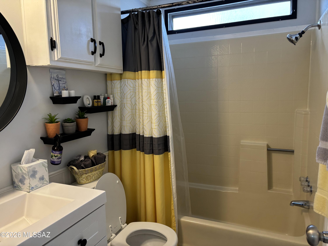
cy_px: 123
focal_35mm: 26
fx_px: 246
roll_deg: +2.2
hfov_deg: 67.3
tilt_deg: -8.0
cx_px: 164
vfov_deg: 53.1
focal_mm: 5.96
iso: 200
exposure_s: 1/60
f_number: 1.6
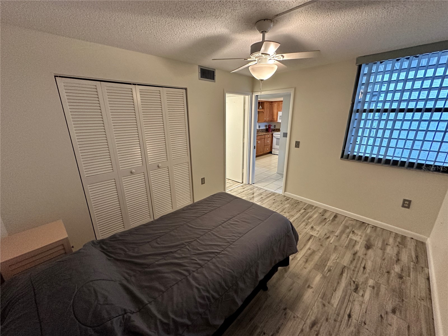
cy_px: 168
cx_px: 224
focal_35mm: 14
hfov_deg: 102.1
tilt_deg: -16.2
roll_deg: +0.6
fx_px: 181
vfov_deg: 85.7
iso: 500
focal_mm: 2.22
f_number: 2.2
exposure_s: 1/60
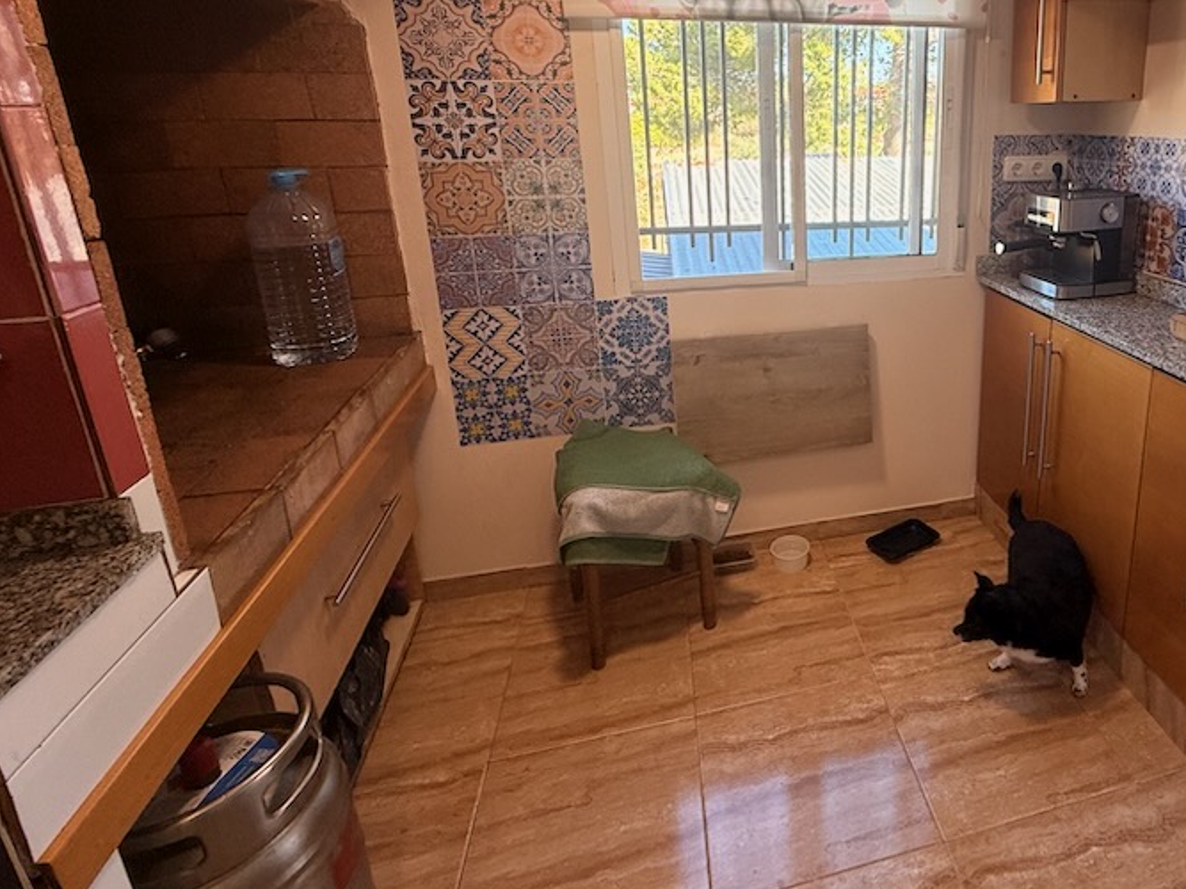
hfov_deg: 74.6
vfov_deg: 61.9
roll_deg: +0.0
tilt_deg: -14.1
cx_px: 855
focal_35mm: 21
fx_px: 719
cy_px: 297
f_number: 2.2
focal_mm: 2.22
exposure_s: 1/99
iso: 100
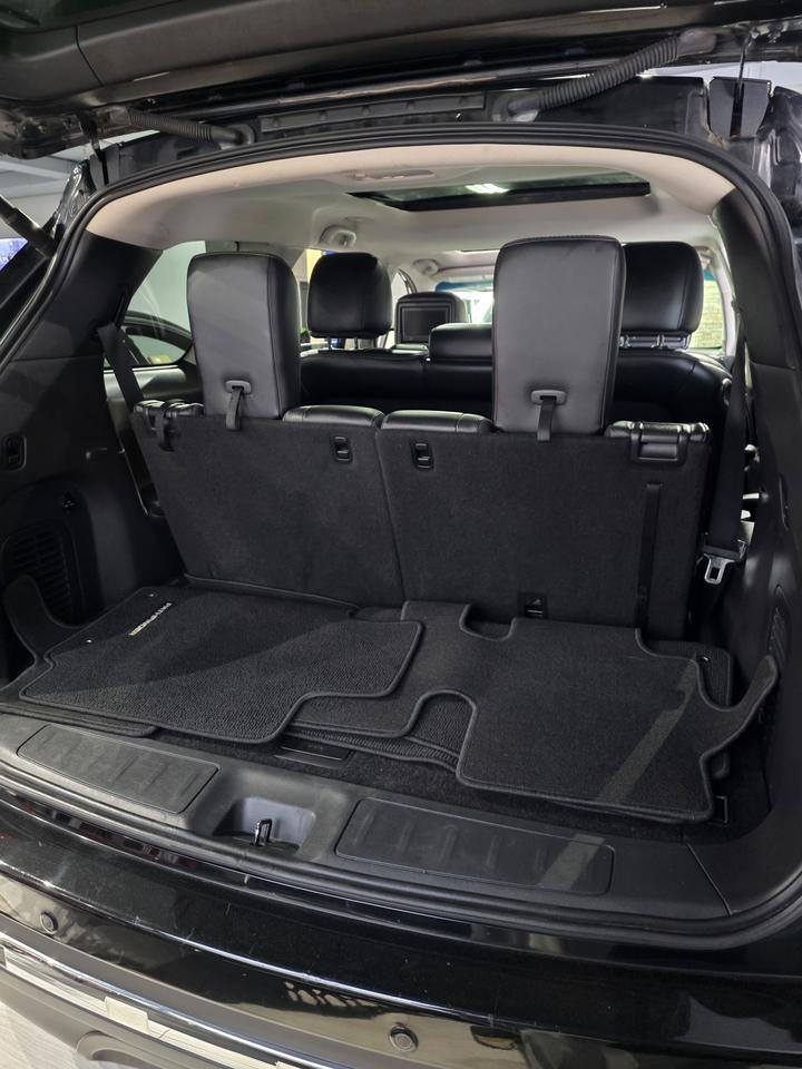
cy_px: 534
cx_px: 401
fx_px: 710
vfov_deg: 73.9
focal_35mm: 23
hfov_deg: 58.9
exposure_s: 1/15
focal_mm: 6.25
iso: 1600
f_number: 1.7
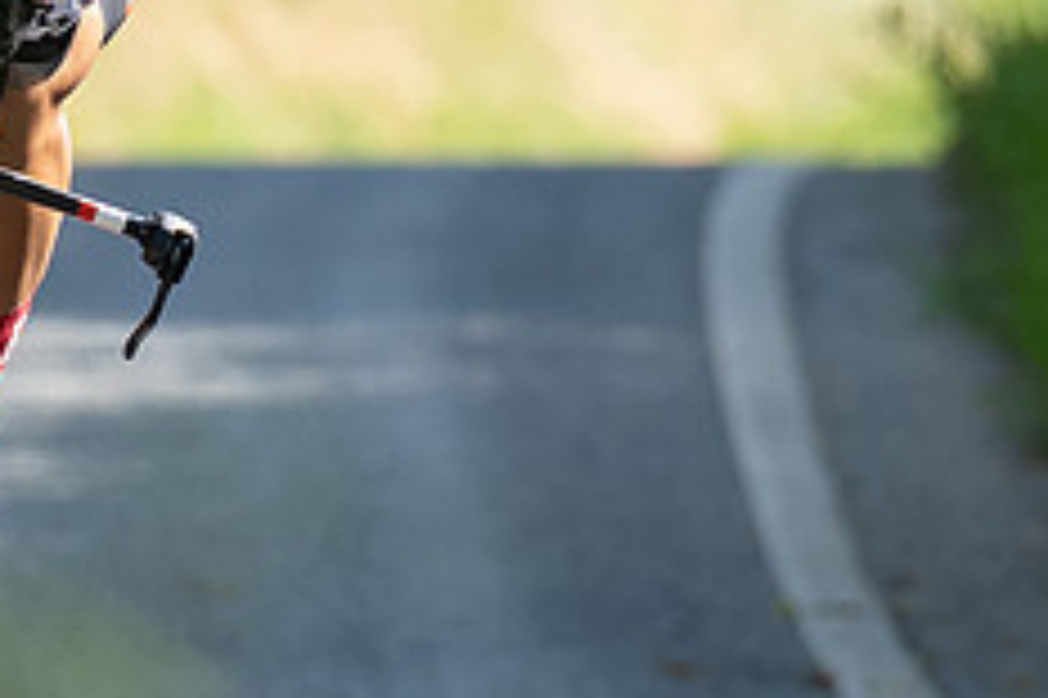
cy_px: 717
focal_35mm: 1295
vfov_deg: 1.1
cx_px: -161
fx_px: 37671
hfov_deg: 1.6
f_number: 4
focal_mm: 180
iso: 640
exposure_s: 1/1000
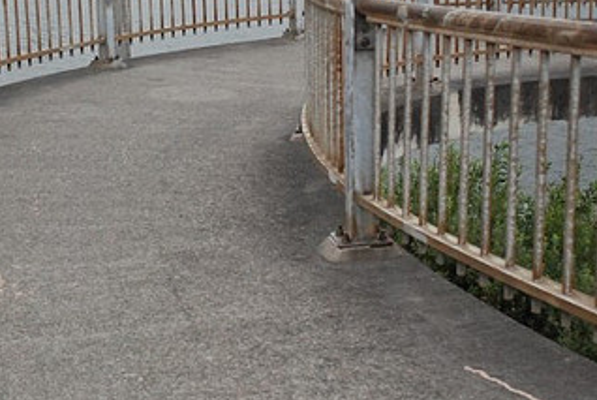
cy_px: 99
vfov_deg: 16.1
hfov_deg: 23.8
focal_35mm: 85
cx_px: 195
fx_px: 1410
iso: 1600
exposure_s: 1/4000
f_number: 4.2
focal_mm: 31
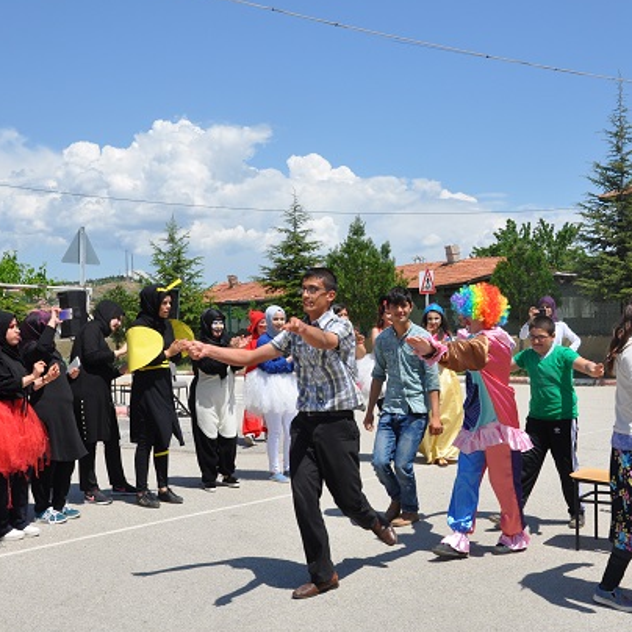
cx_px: 399
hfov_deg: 37.3
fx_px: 930
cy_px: 315
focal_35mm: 45
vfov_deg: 37.6
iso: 200
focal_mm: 22
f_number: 10
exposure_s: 1/400
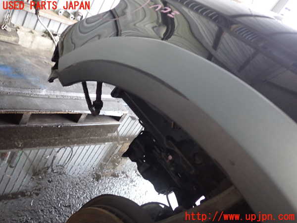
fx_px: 257
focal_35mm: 30
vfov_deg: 46.8
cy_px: 112
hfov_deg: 60.0
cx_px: 148
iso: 640
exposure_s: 1/30
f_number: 2.3
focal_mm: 5.4
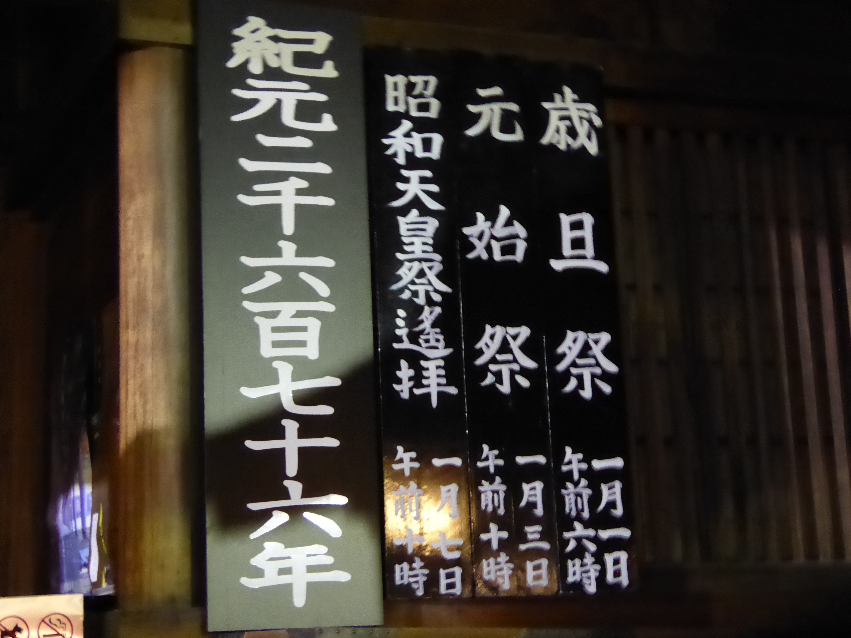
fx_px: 1696
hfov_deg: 28.2
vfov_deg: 21.3
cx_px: 426
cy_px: 319
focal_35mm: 69
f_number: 4.4
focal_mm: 11.7
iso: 2000
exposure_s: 1/4
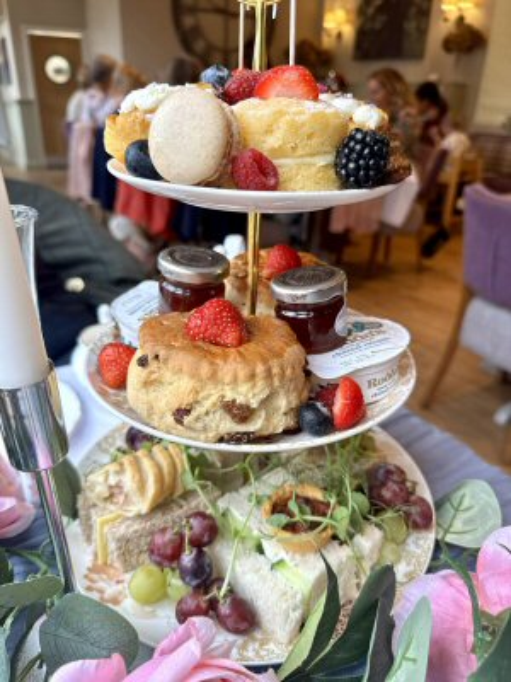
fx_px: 472
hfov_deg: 56.8
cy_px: 341
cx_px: 256
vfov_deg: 71.6
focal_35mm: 24
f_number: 1.78
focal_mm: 6.76
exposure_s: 1/100
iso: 125
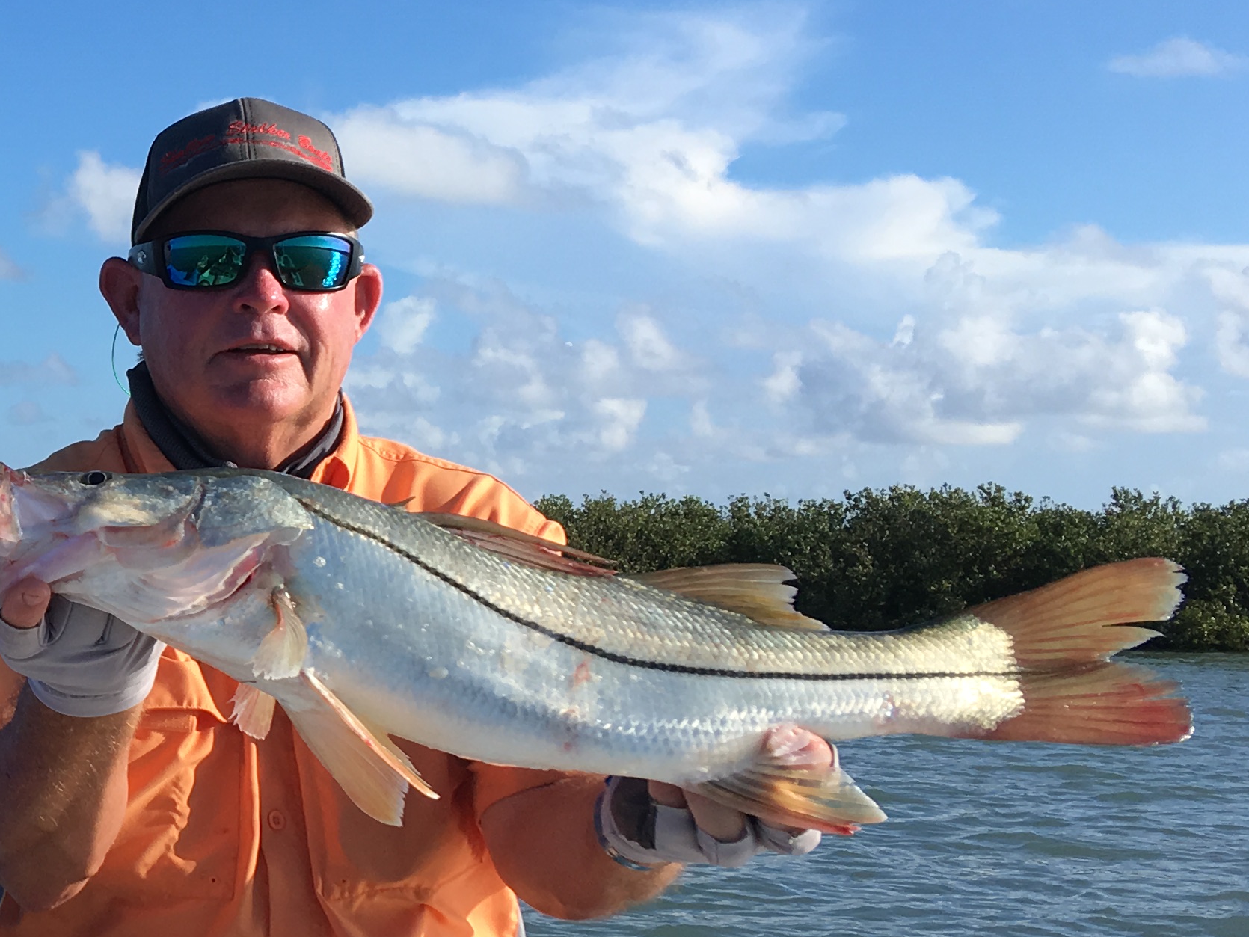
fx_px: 2526
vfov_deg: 21.0
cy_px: 479
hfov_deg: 25.5
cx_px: -156
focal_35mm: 70
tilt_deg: -1.5
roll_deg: -1.6
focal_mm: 4.15
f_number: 2.2
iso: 25
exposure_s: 1/1425
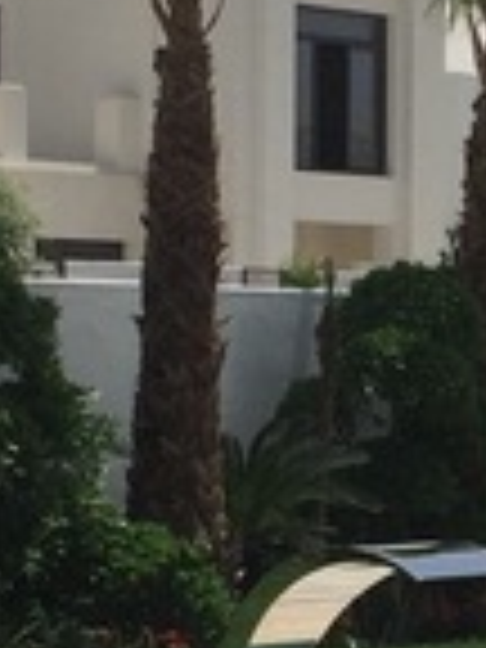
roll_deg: -2.4
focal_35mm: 206
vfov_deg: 9.5
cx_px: 531
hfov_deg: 7.2
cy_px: 648
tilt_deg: -2.1
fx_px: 3856
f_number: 2.2
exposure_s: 1/3049
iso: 32
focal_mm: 4.15
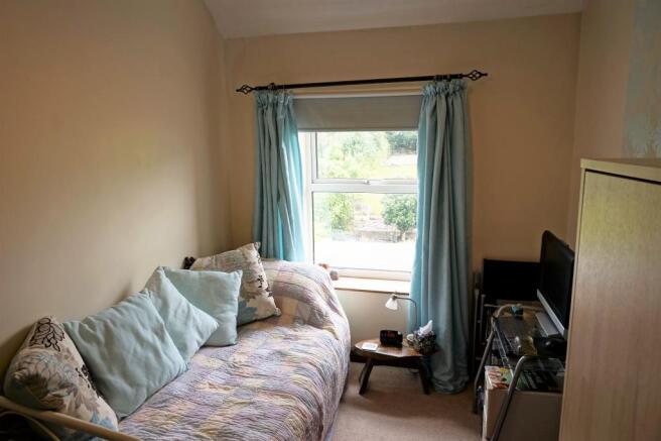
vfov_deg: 53.1
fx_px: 441
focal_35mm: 24
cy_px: 220
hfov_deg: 73.8
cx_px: 330
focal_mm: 16
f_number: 9
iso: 320
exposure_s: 1/40
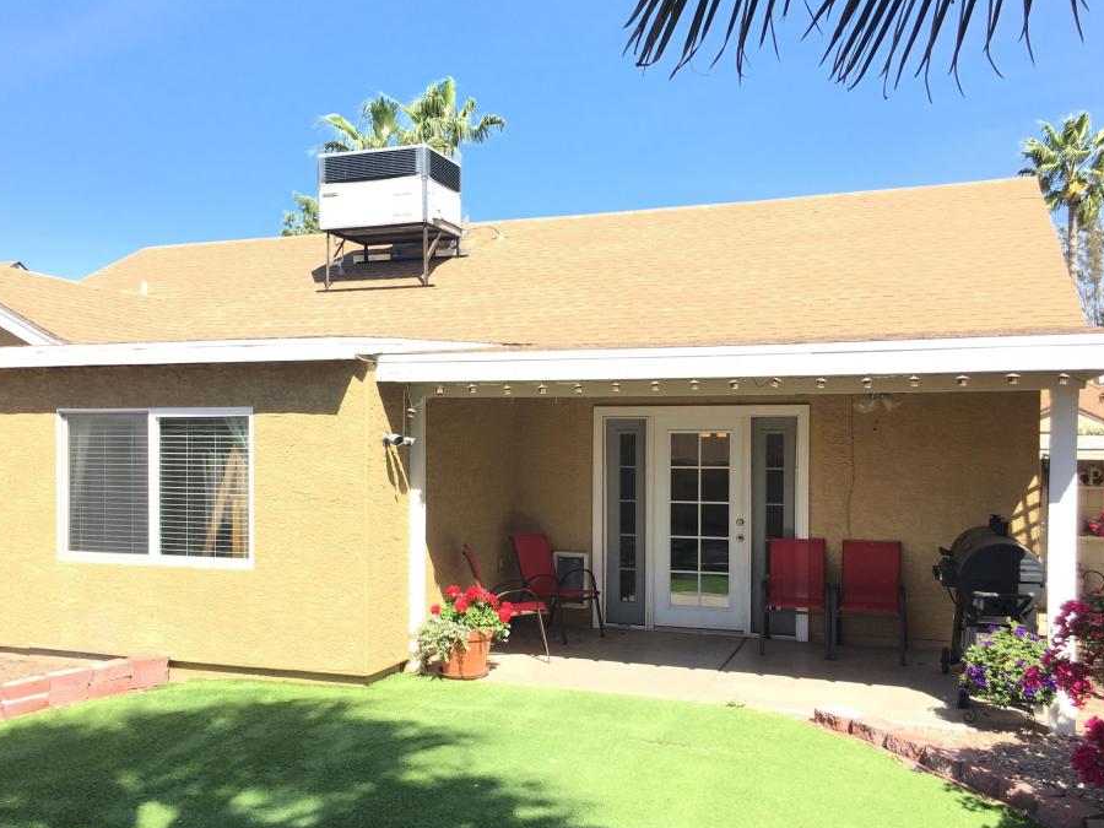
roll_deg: -0.1
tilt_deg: -0.2
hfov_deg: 55.3
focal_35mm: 33
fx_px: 1052
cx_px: 500
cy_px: 465
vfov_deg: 42.9
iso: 25
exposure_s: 1/674
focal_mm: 4.15
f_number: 2.2
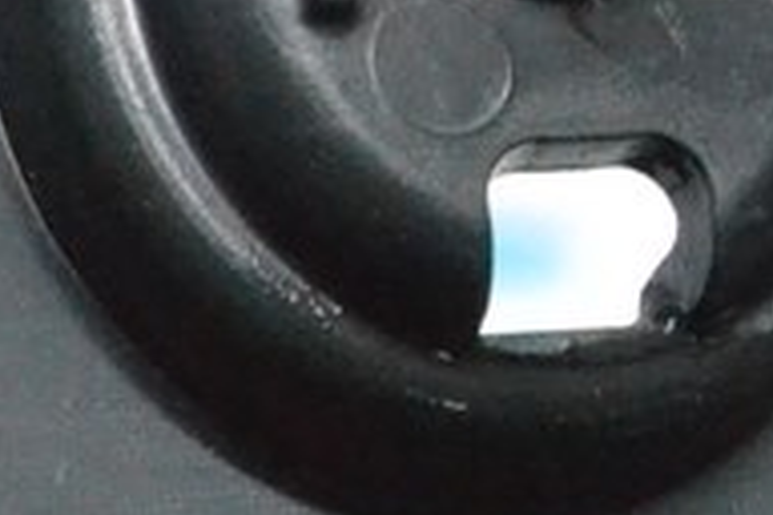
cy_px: 775
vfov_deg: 3.1
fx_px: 9461
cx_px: -1268
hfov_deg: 4.5
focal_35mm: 441
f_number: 10
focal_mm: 55
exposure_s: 1/125
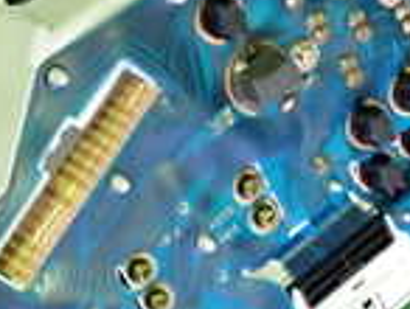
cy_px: 138
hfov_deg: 16.0
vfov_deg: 12.1
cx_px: 222
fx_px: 1459
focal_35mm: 123
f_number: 2.3
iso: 640
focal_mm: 5.4
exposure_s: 1/30
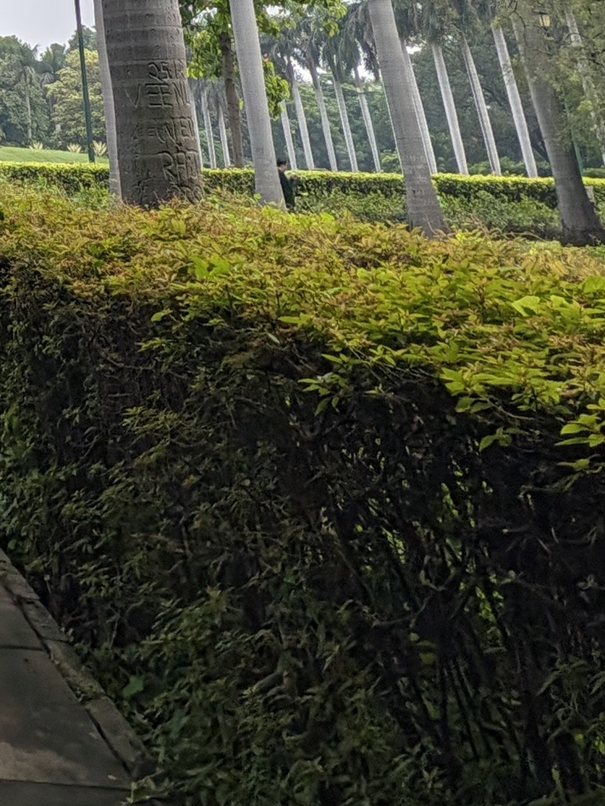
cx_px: -303
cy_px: -314
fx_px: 1024
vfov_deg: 30.5
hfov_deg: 25.1
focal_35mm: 44
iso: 67
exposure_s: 1/4878
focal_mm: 2.02
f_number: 1.7
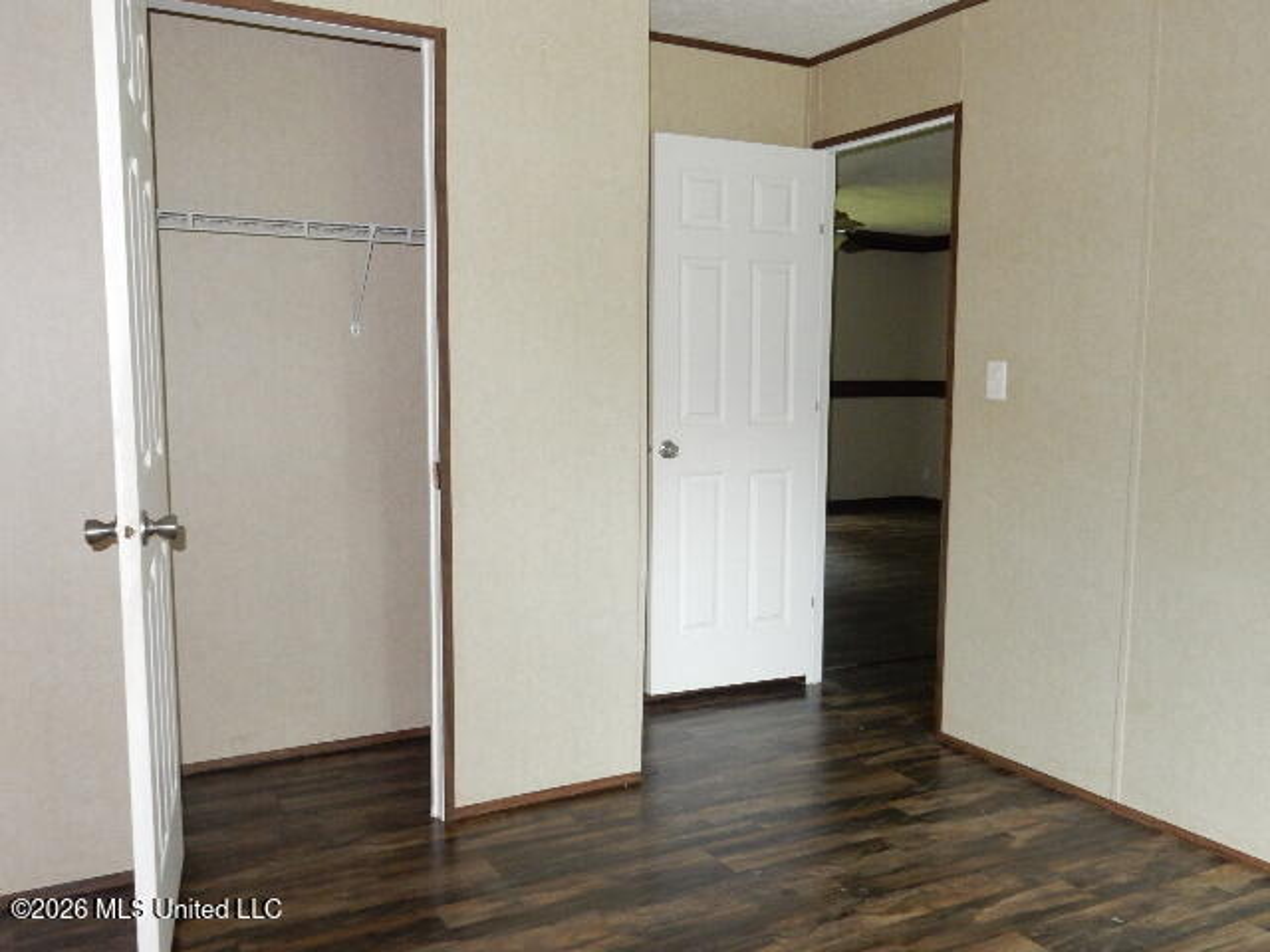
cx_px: 635
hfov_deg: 60.0
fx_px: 1101
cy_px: 476
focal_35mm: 30
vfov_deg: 46.8
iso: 400
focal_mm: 5.4
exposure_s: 1/30
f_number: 4
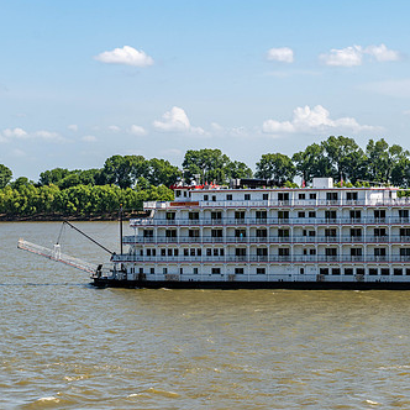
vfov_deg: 14.1
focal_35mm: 124
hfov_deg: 14.0
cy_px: 239
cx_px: 345
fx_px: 1662
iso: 64
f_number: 8
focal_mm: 70
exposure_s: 1/250
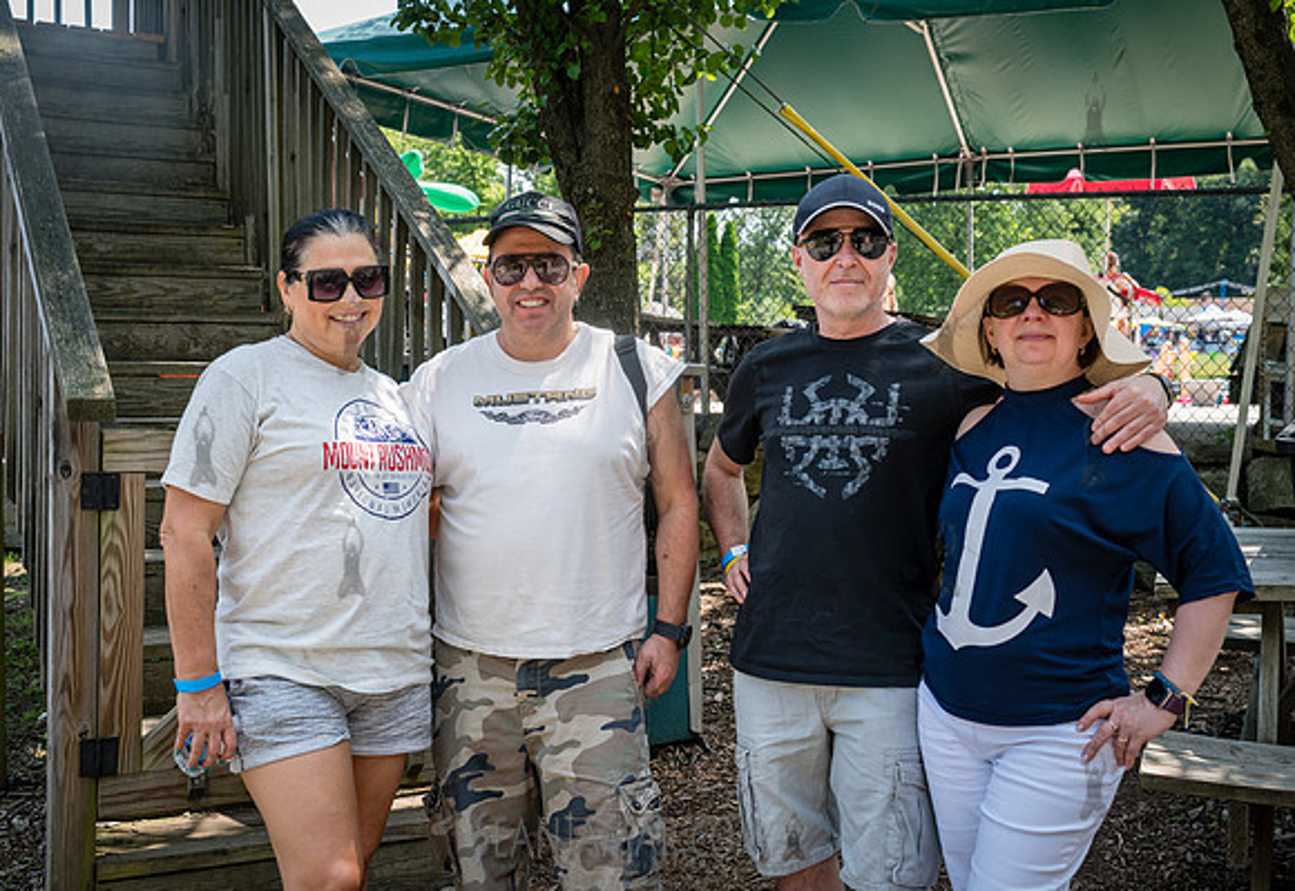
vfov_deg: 34.4
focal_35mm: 40
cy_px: 437
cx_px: 639
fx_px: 1437
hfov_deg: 48.5
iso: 100
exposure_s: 1/125
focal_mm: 35
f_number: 4.5
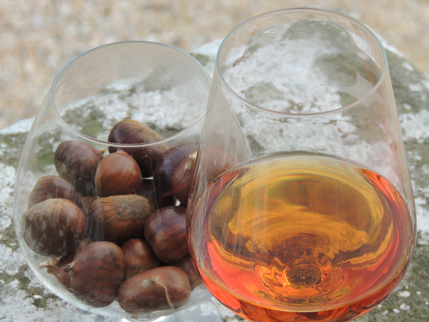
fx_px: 1921
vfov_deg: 9.6
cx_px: 214
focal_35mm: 155
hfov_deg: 12.7
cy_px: 161
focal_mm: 27.6
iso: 110
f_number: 4.4
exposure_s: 1/125
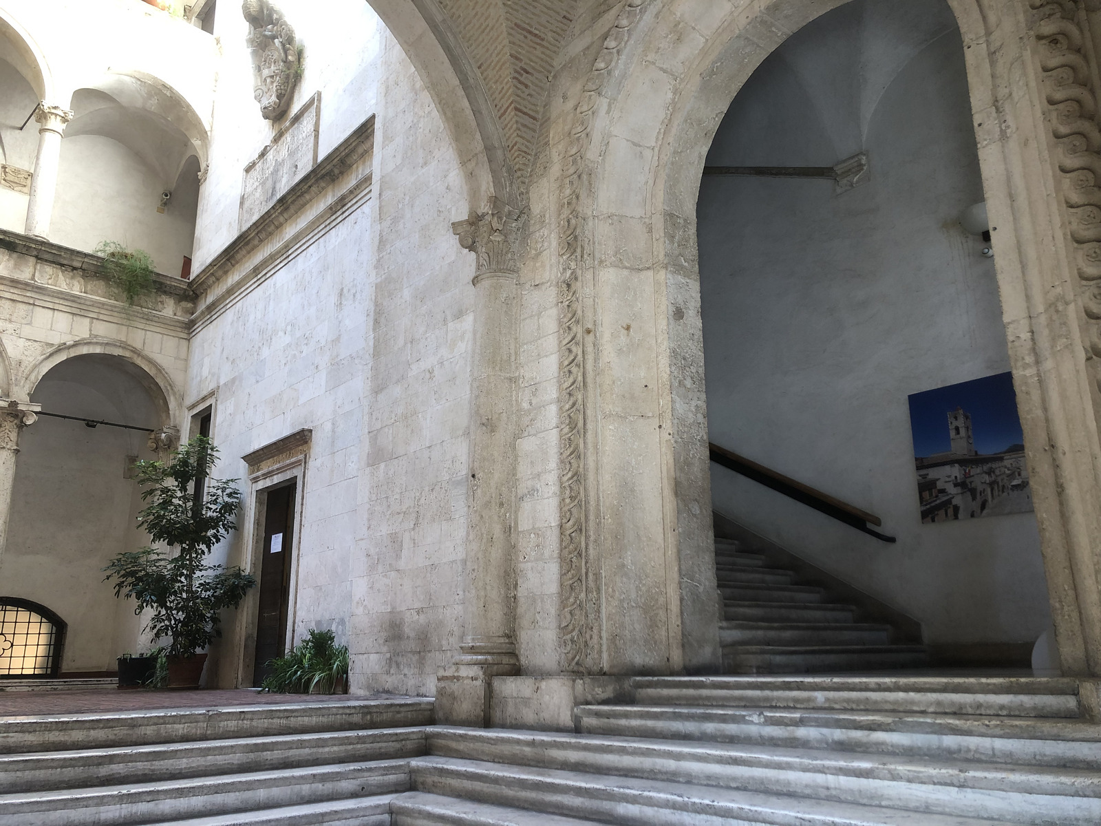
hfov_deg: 63.4
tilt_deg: +15.1
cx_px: 550
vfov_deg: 49.7
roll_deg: +1.8
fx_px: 891
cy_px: 413
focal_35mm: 28
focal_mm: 4
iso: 32
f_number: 1.8
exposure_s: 1/50
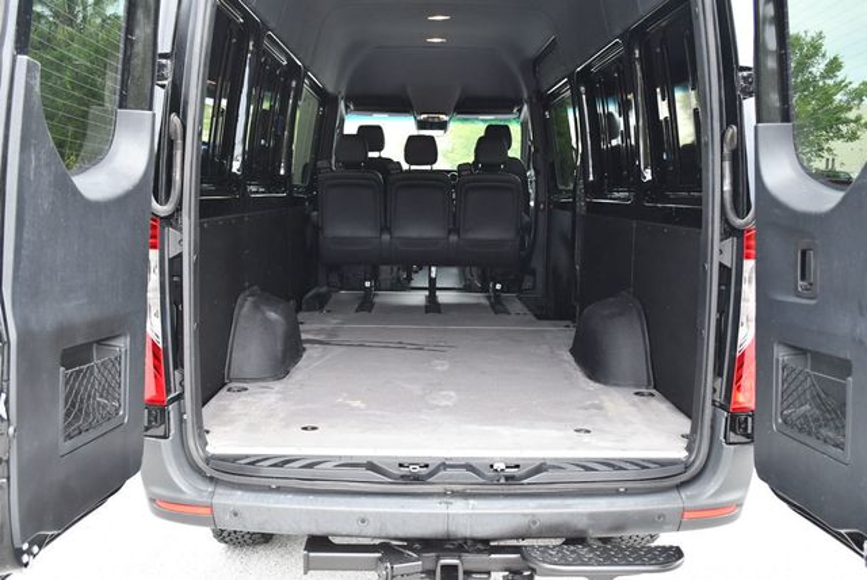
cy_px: 290
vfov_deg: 36.9
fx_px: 868
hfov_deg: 53.1
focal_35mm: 36
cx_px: 434
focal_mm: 18
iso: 800
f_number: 3.5
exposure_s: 1/200
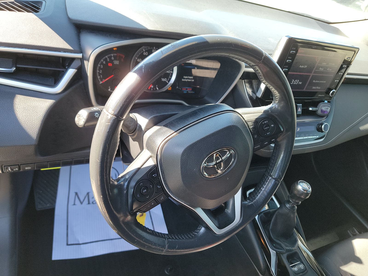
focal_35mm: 24
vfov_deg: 56.8
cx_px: 184
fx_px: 255
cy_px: 138
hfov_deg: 71.6
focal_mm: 6.7
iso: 98
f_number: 1.8
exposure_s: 1/59
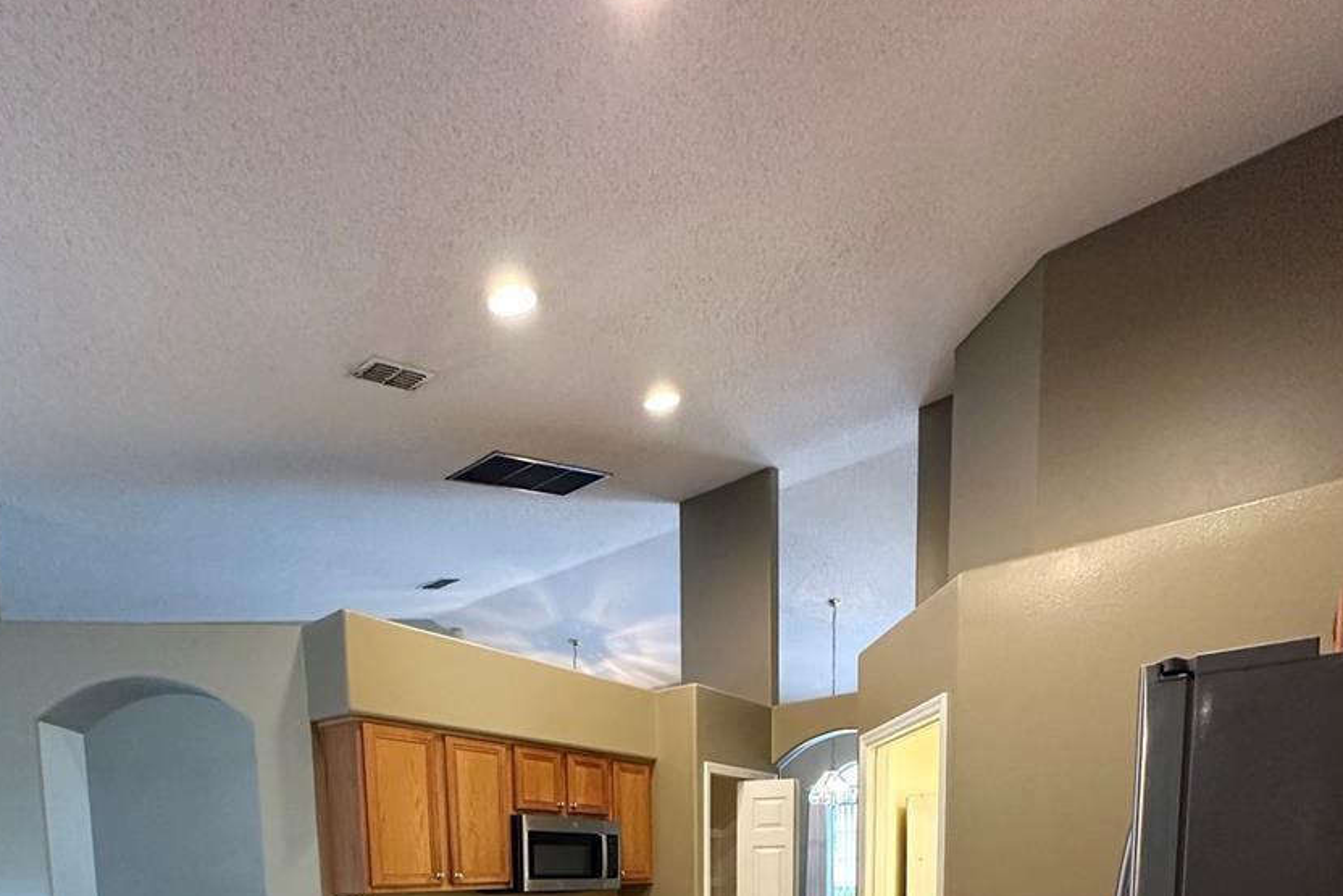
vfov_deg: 46.2
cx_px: 663
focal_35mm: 21
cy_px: 957
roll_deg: -0.8
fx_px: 784
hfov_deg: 81.2
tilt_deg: -5.4
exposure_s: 1/60
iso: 400
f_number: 2.2
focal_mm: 2.22
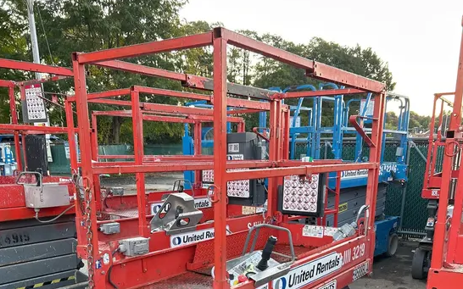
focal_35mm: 37
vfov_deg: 32.2
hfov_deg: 52.8
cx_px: 232
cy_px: 278
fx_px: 467
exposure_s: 1/121
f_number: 1.5
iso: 125
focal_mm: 5.7
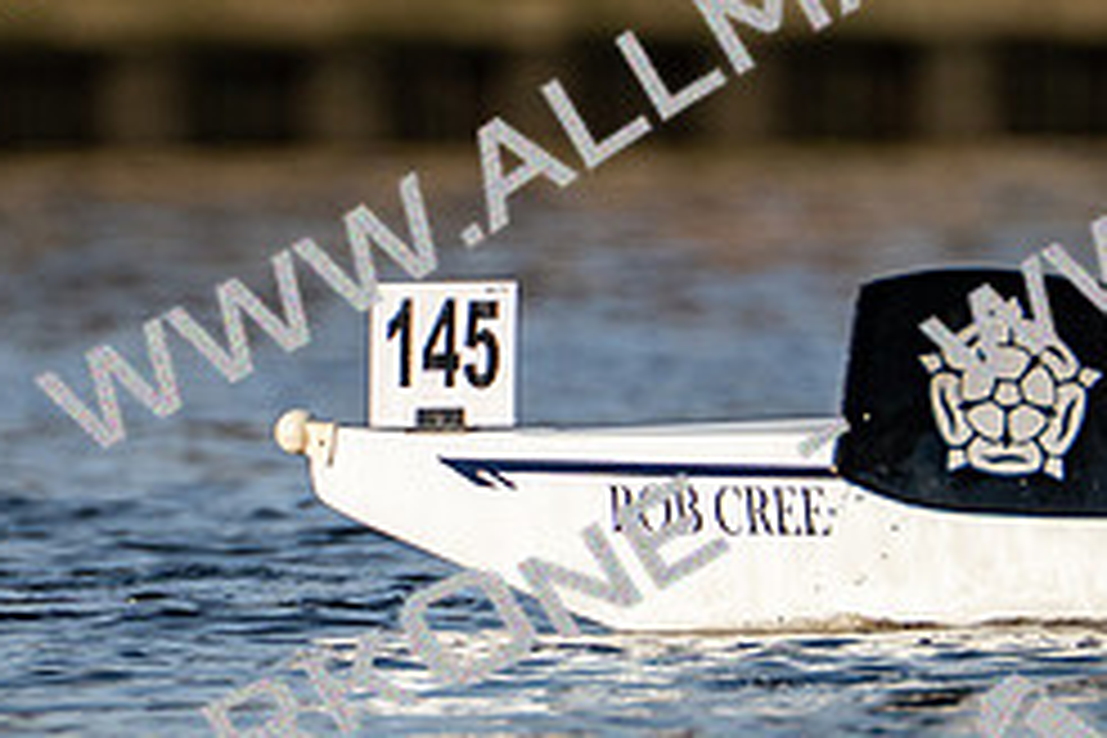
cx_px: 594
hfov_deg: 1.0
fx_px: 65308
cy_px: 461
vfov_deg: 0.6
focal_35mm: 2124
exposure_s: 1/2000
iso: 400
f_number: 6.3
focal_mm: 600
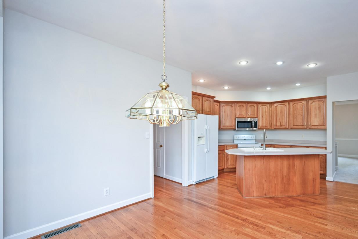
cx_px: 213
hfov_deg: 92.2
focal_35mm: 17
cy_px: 131
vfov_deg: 70.3
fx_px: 169
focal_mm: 14
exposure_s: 1/60
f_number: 4
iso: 320
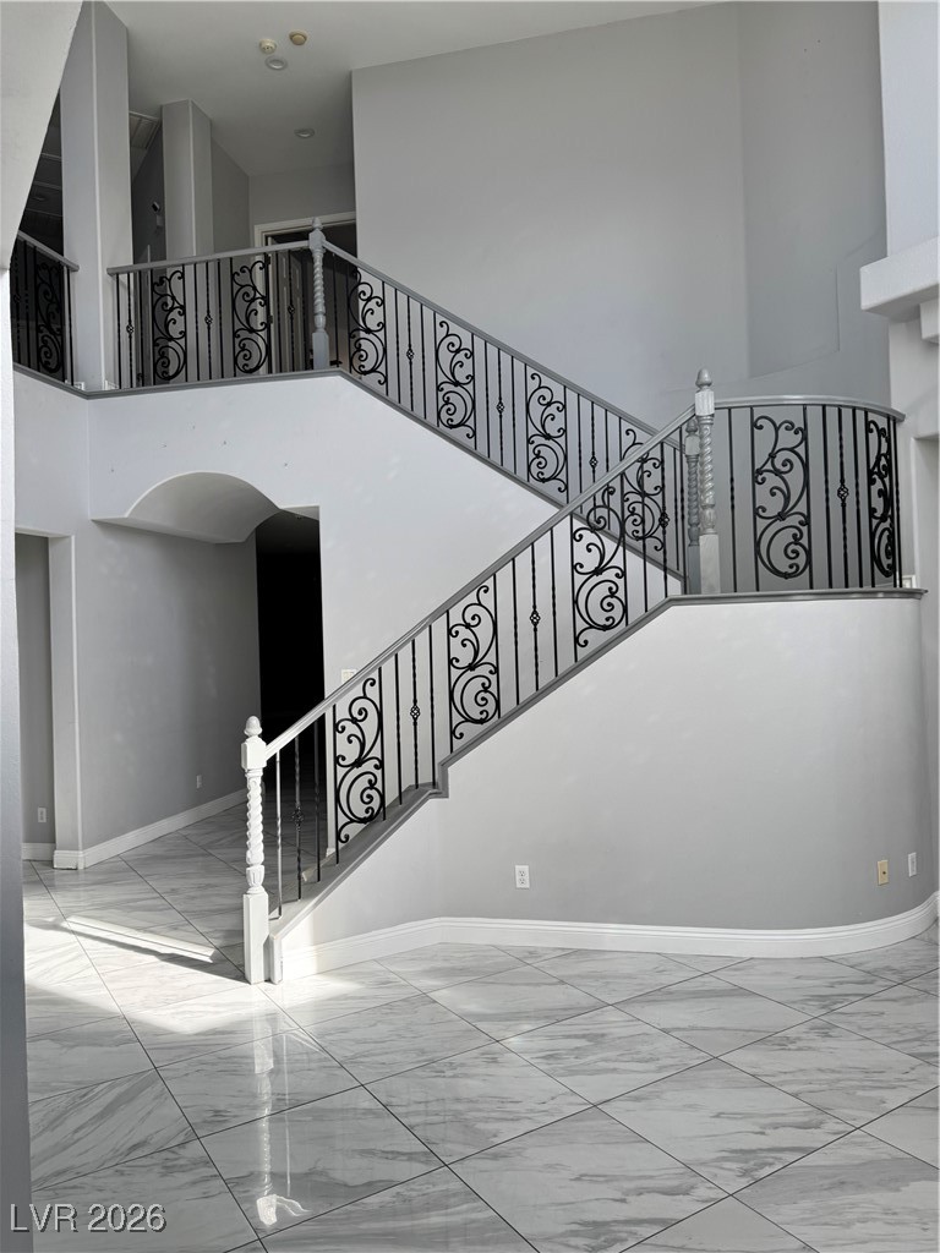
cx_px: 470
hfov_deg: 56.8
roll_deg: -0.4
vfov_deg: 71.6
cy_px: 626
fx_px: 869
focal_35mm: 24
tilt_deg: -0.6
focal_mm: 6.76
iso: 80
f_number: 1.78
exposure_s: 1/306
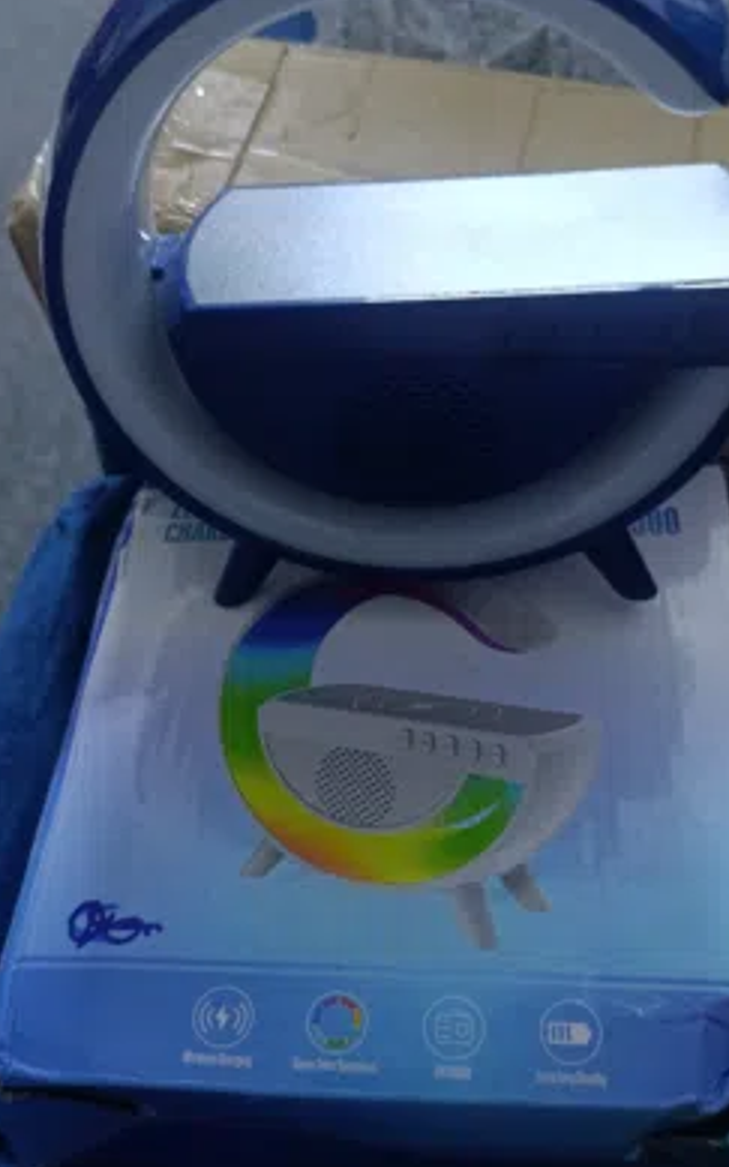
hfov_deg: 33.6
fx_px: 1208
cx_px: 378
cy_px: 585
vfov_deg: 51.5
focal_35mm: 38
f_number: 1.6
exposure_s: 1/25
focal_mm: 6.14
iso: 1000
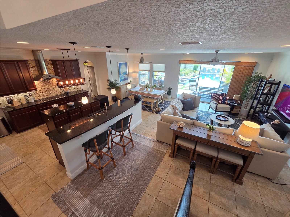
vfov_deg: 89.9
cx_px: 145
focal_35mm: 13
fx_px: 109
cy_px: 108
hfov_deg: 106.2
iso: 250
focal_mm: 2.2
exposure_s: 1/120
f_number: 2.2
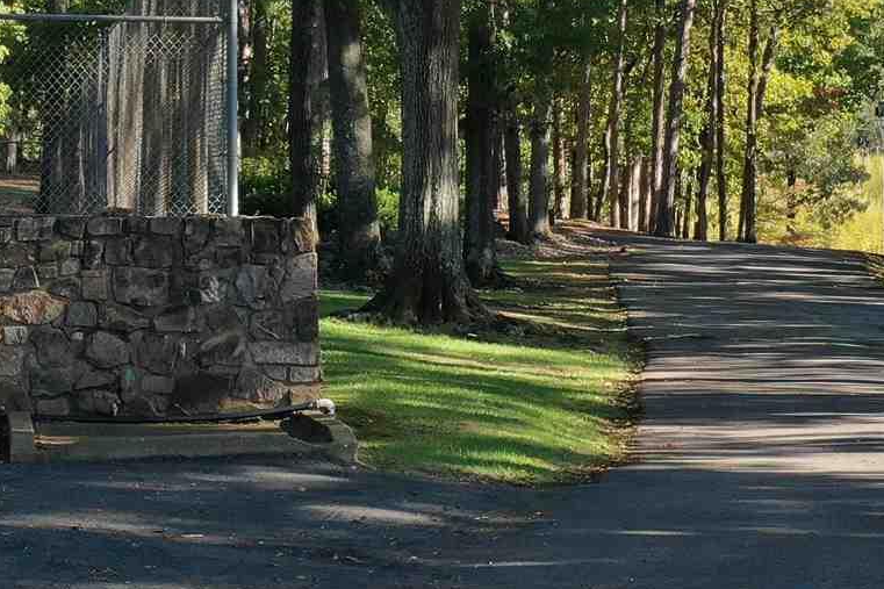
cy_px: 45
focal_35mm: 113
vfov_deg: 12.0
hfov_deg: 18.1
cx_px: 590
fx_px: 2774
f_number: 4.5
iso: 100
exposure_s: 1/160
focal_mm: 10.26
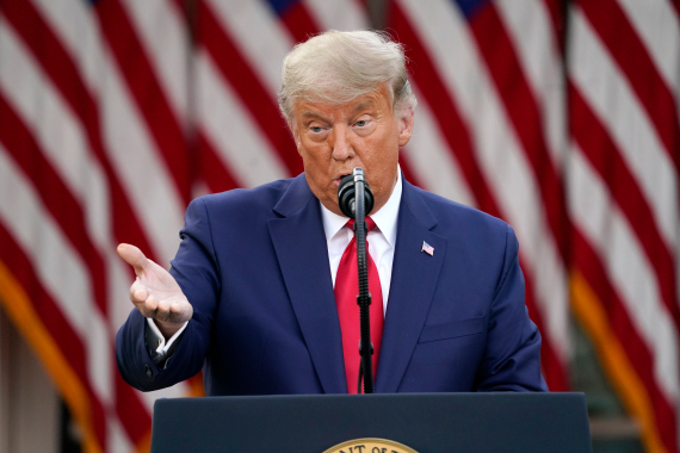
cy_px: 226
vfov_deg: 2.3
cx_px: 340
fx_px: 11332
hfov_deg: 3.4
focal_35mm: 600
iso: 2000
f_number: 6.3
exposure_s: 1/400
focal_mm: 600
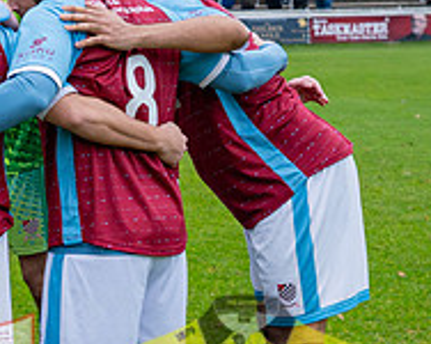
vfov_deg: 12.0
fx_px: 1631
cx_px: -91
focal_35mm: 128
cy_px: 247
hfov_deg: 14.6
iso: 1250
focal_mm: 35
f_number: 5
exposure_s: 1/500
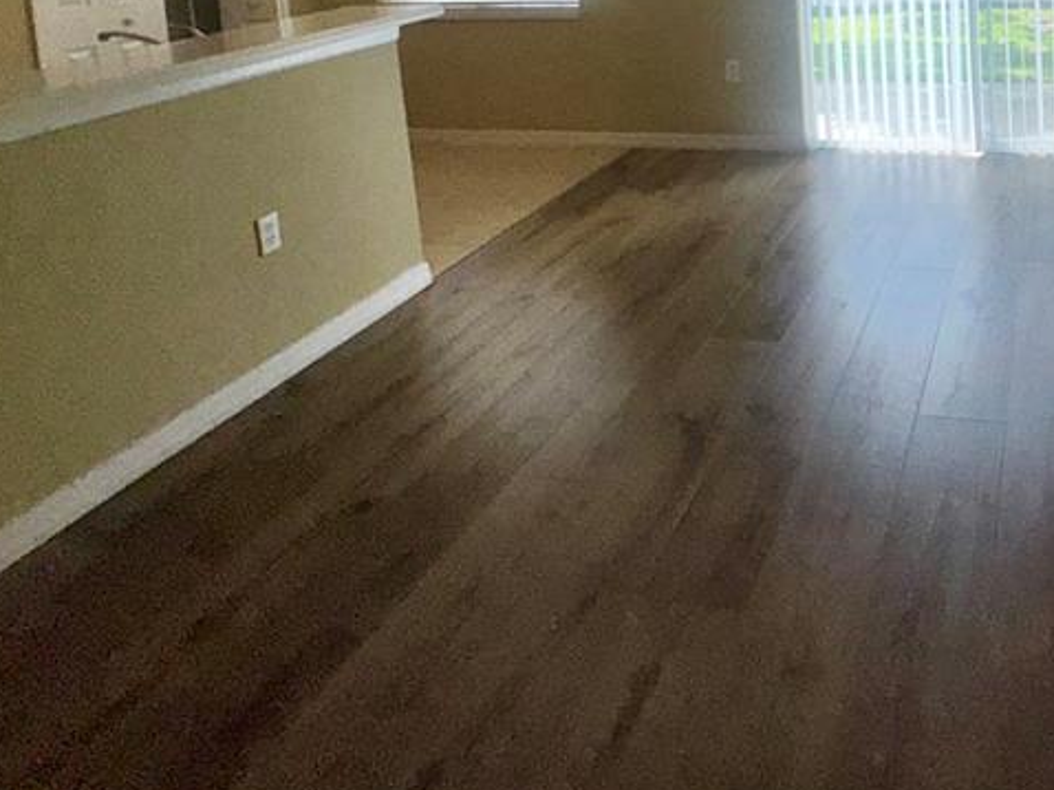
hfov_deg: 55.1
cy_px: -26
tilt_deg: -6.5
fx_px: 913
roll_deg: +2.3
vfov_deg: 40.1
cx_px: 867
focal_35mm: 30
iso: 32
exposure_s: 1/779
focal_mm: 2.22
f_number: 2.2
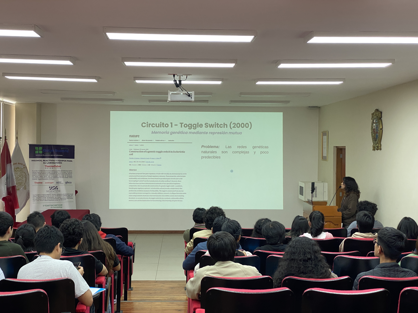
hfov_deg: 36.8
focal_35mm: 52
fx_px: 628
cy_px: 156
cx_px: 209
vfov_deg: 28.0
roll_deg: -0.4
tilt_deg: -0.9
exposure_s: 1/60
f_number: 2
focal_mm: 6
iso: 80
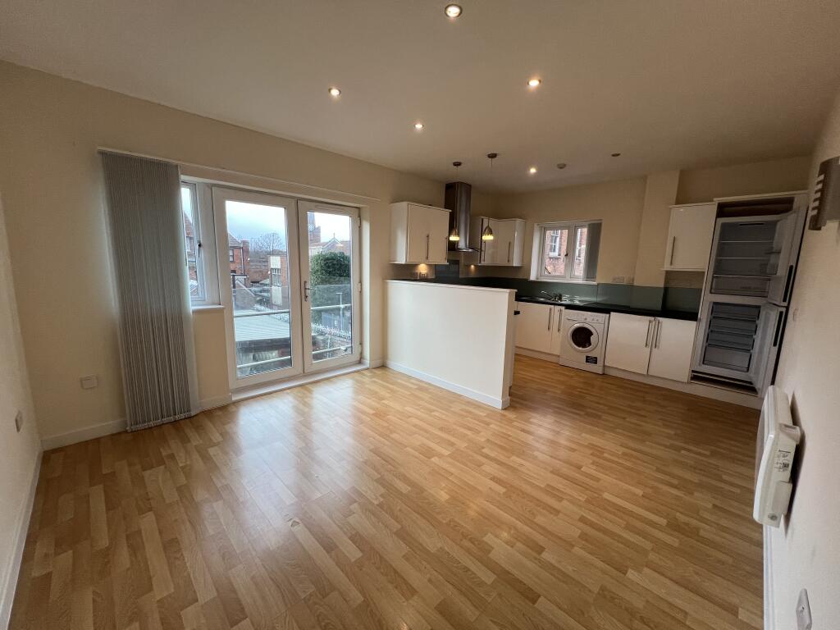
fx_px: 315
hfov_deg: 106.2
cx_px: 420
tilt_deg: -8.4
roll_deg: -1.5
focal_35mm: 13
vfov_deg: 89.9
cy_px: 315
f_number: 1.8
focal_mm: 1.57
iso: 80
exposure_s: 1/100
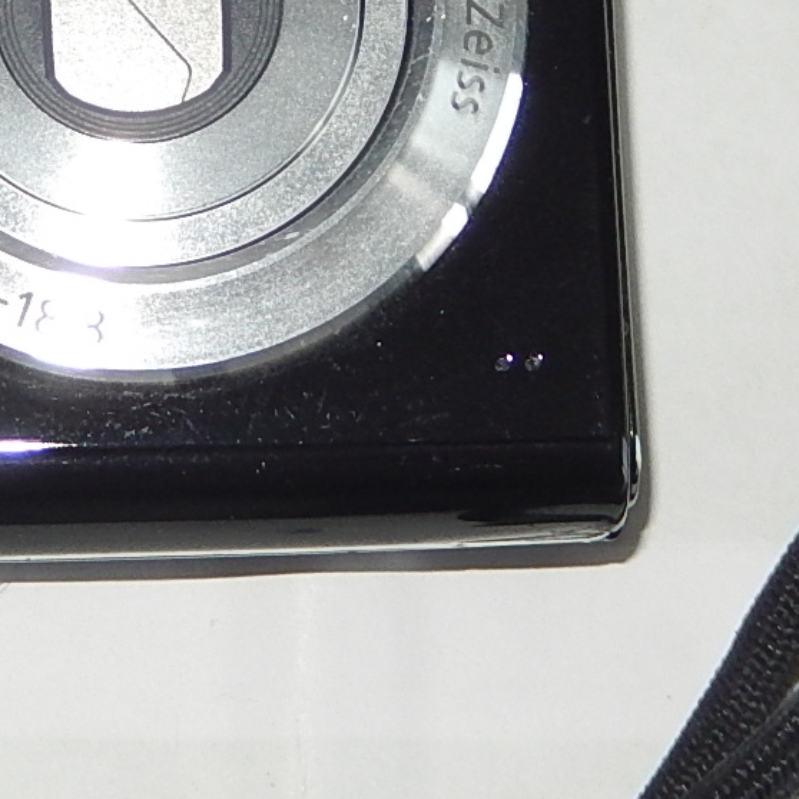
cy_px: 44
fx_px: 4230
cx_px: 76
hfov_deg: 10.7
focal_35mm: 162
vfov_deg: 10.7
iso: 200
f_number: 4.3
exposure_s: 1/30
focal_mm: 8.1
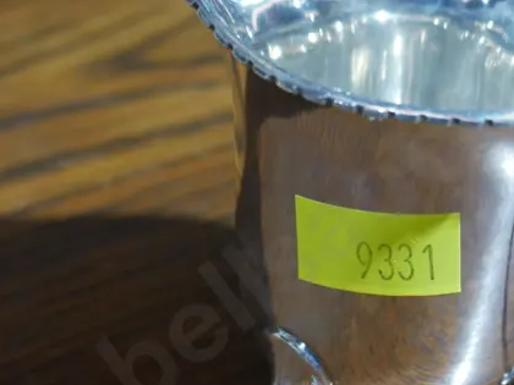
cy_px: 185
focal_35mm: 117
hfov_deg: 16.7
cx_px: 393
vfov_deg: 12.7
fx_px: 1737
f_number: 5.2
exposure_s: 1/60
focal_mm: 24
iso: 1000
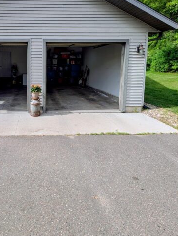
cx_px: 41
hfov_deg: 61.8
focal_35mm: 20
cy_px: 81
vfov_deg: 79.2
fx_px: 137
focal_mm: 2.23
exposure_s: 1/1692
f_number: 1.95
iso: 42
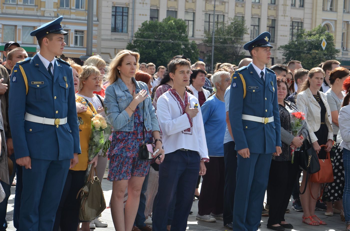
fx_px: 902
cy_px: 116
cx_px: 175
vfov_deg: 14.6
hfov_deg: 22.0
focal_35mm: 93
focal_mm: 62
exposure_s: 1/400
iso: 250
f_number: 10
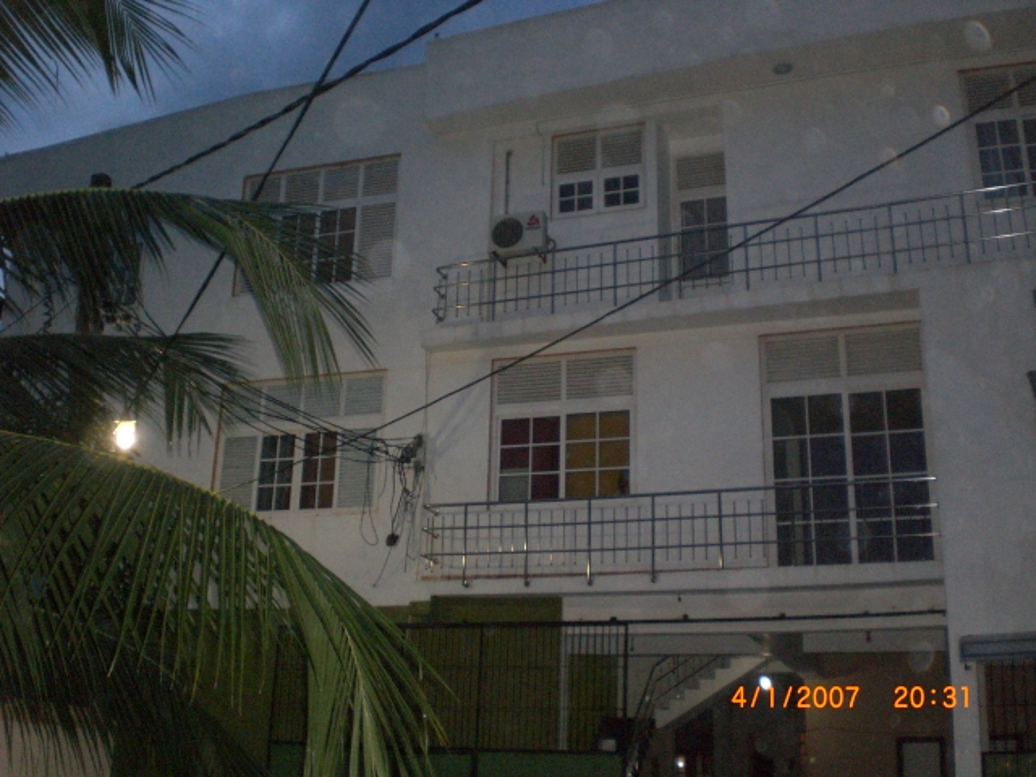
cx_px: 518
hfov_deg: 49.0
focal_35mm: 38
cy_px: 388
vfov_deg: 37.7
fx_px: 1137
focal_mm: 6.3
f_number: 3.1
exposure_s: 1/60
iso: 200
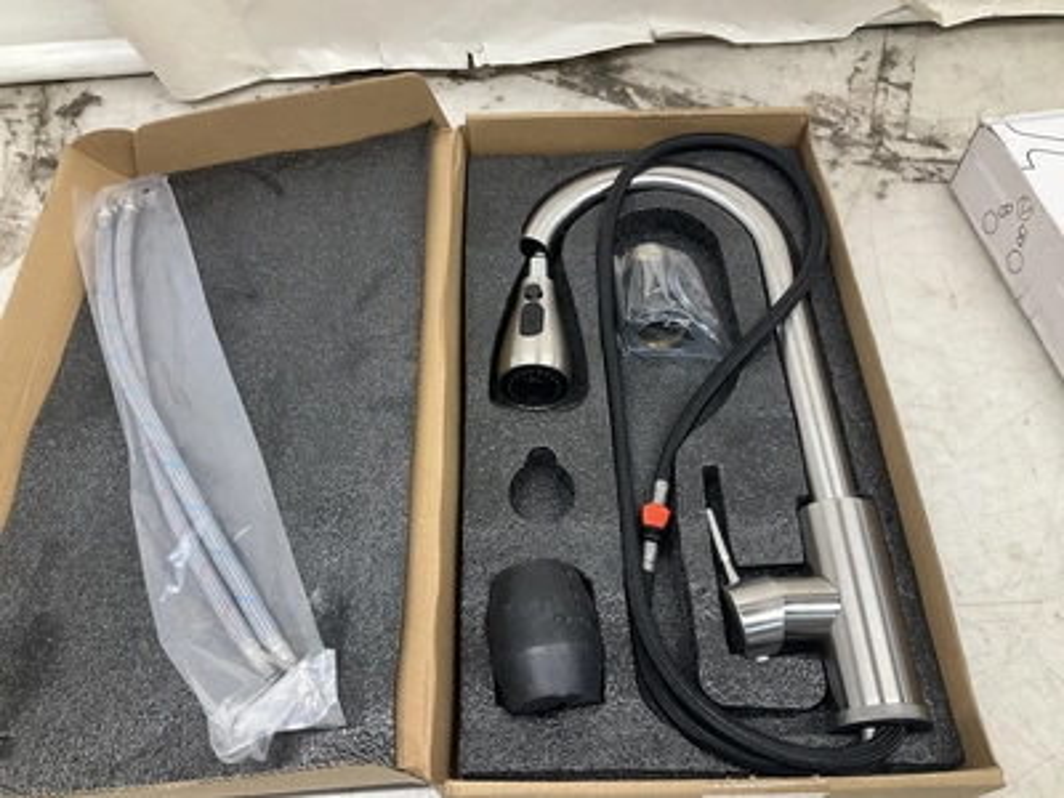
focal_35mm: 29
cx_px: 532
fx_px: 891
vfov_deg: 48.2
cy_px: 399
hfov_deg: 61.7
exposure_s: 1/60
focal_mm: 3
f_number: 1.8
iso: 40
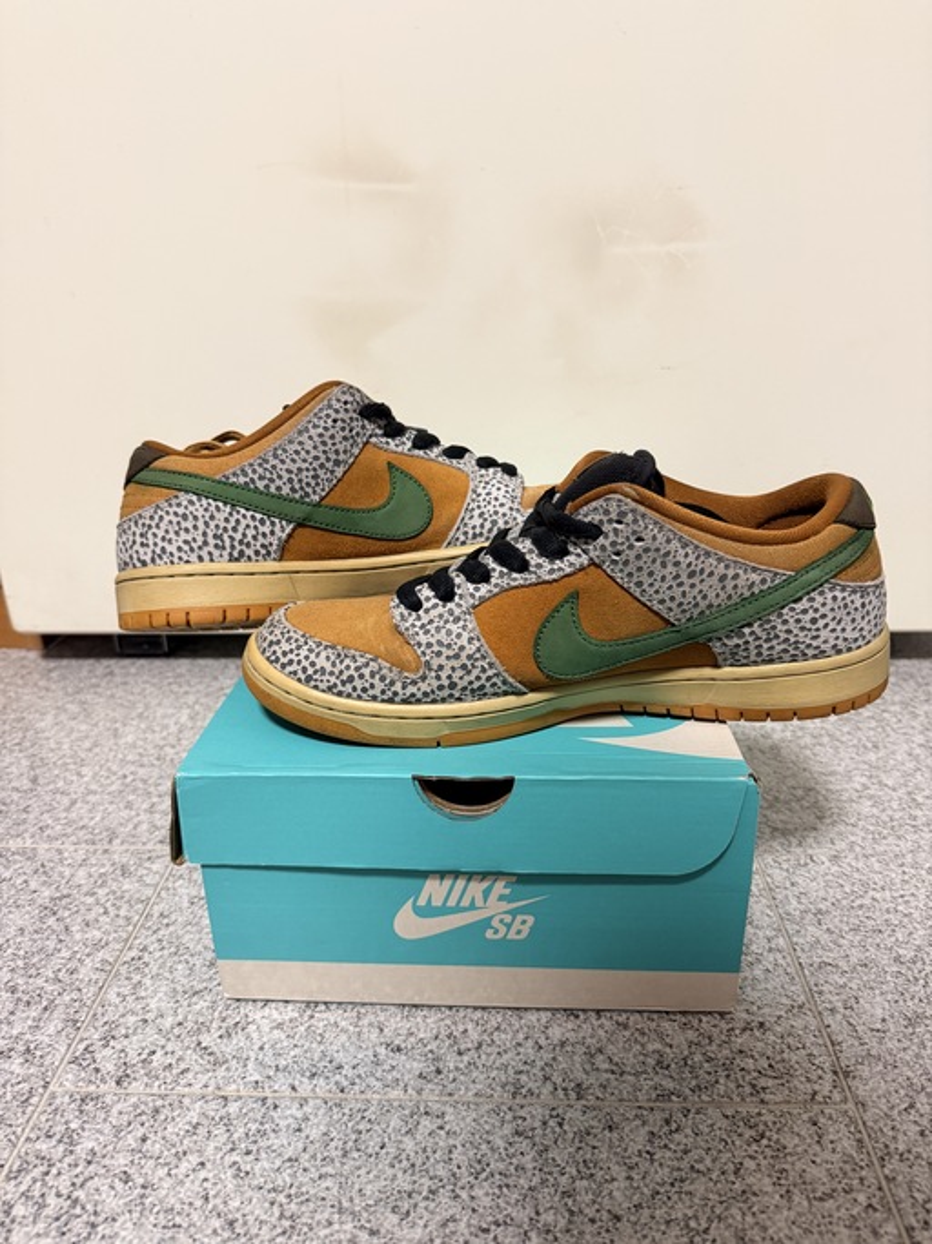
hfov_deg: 56.8
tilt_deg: -22.1
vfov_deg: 71.6
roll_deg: +0.5
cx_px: 466
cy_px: 622
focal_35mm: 24
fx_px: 862
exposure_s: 1/47
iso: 250
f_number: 1.78
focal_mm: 6.76
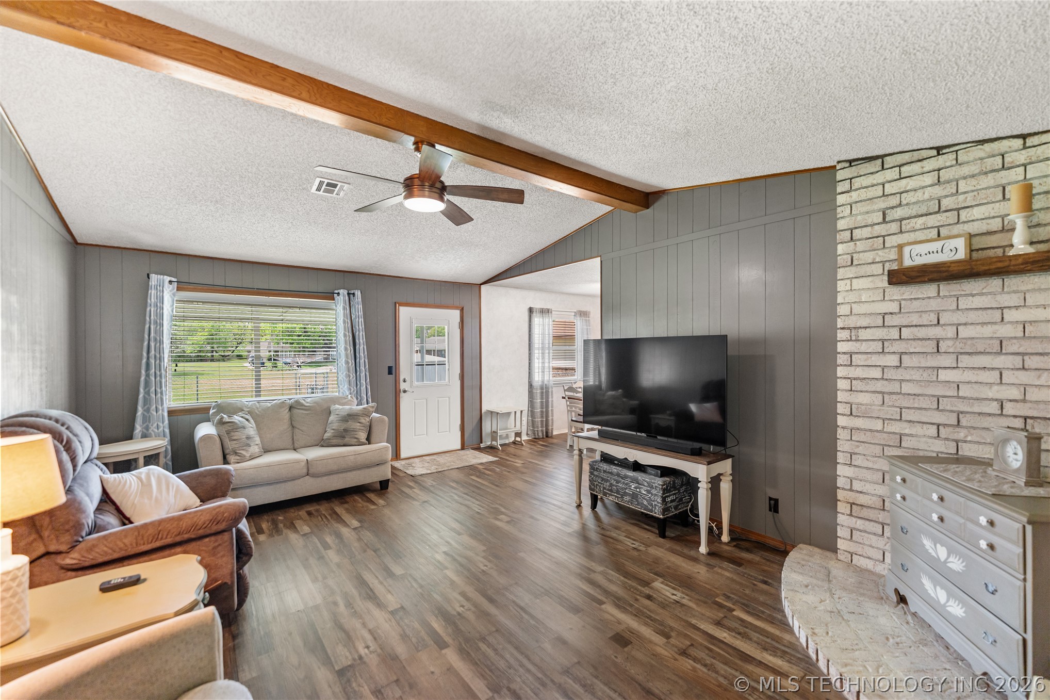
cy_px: 350
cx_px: 525
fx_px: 432
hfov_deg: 101.2
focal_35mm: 15
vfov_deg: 78.1
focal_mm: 14.8
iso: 400
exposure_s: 1/100
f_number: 2.8
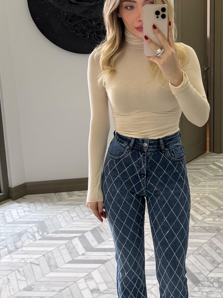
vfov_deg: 38.1
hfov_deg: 28.6
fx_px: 430
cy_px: 133
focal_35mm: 50
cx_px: 170
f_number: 1.78
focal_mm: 6.76
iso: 250
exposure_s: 1/60
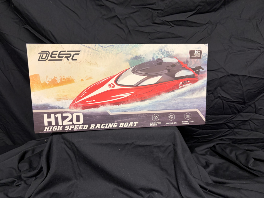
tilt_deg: -8.3
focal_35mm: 26
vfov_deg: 53.1
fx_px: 198
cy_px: 99
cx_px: 132
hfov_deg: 67.3
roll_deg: +0.5
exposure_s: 1/60
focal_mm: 5.96
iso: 125
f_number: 1.6
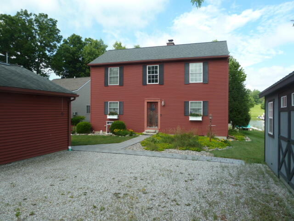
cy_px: 110
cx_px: 147
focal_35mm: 25
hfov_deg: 69.4
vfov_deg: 54.9
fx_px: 212
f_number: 4
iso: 80
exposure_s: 1/250
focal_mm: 4.1
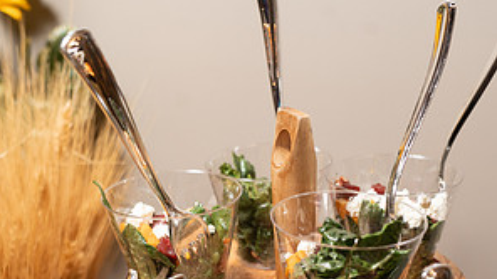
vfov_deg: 18.9
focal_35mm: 59
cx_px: 247
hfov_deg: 35.5
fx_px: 777
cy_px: 363
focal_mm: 37
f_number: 4
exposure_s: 1/125
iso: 1250
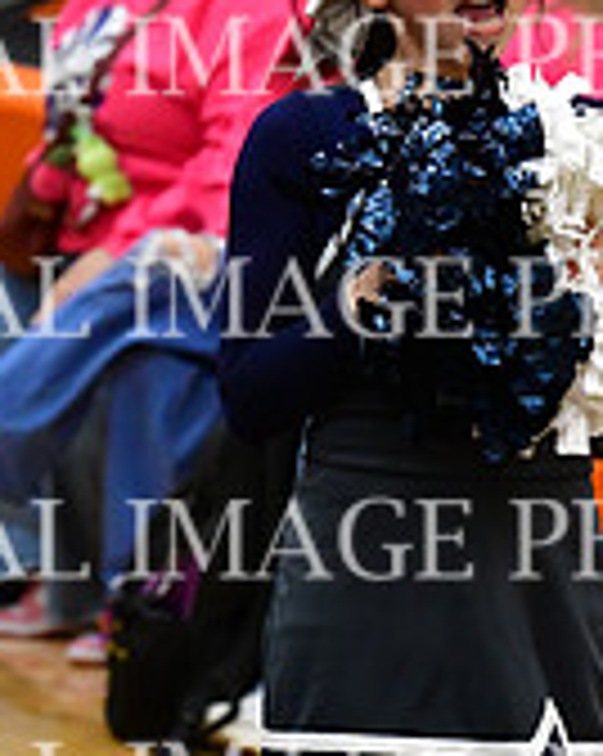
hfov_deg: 2.2
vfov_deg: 2.7
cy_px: 418
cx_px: 479
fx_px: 15756
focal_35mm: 705
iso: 4000
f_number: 4
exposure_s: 1/500
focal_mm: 145
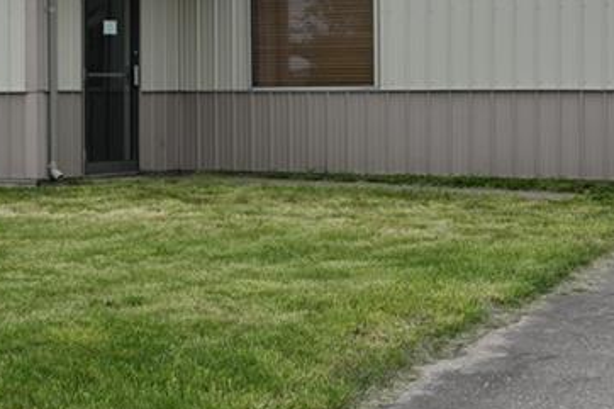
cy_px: 32
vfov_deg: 13.7
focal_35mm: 99
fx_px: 1688
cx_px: 220
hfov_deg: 20.6
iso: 140
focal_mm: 35
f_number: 5.6
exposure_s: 1/250
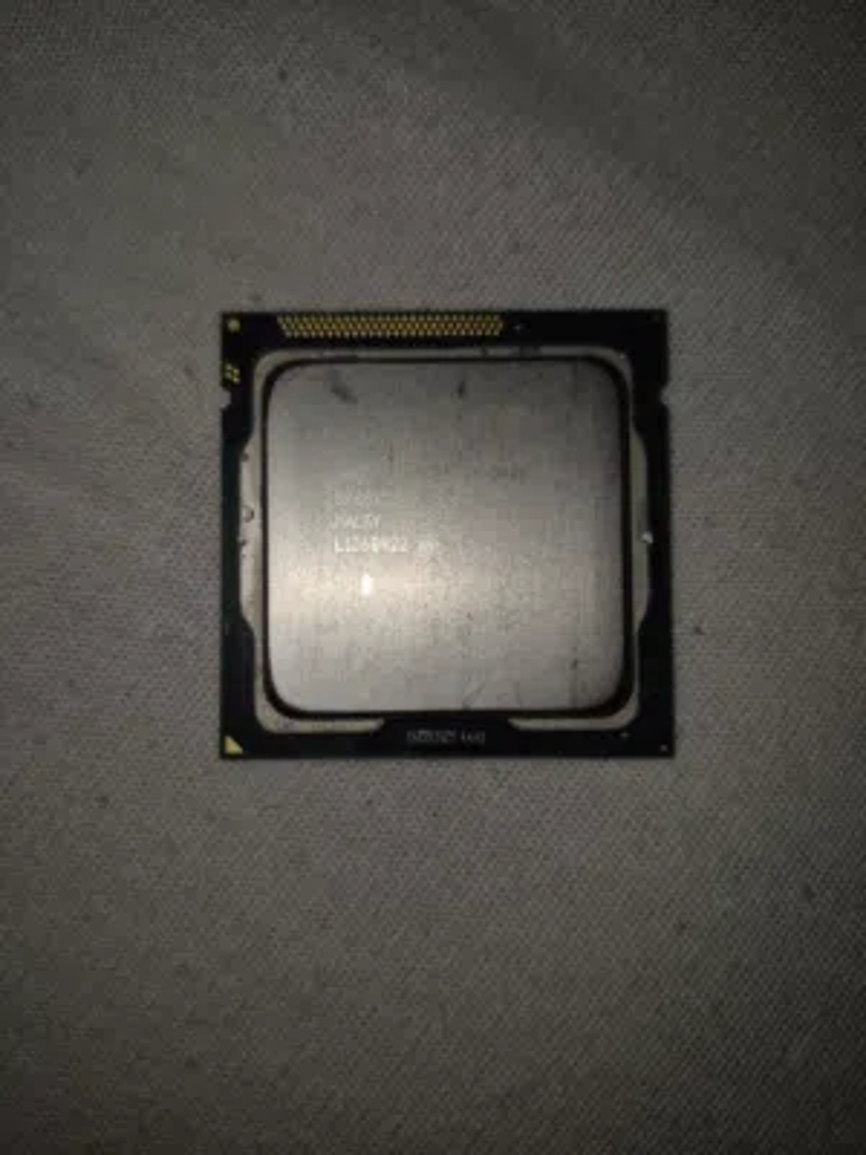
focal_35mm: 23
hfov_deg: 58.9
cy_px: 578
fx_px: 767
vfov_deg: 73.9
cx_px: 433
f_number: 1.8
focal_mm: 5.4
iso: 25
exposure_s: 1/323
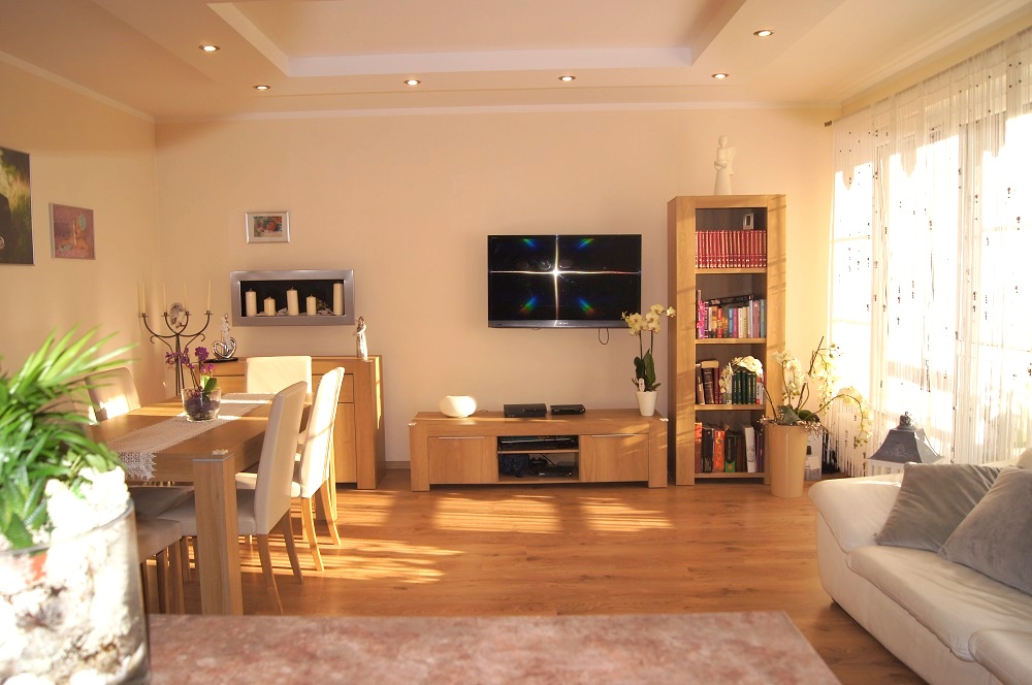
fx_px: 773
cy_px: 342
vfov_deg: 47.8
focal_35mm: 27
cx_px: 516
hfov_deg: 67.4
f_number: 5.6
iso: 100
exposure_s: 1/100
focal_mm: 18
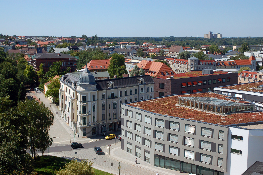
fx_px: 339
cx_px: 132
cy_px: 88
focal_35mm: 46
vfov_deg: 28.9
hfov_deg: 42.4
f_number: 9
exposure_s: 1/320
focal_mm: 31
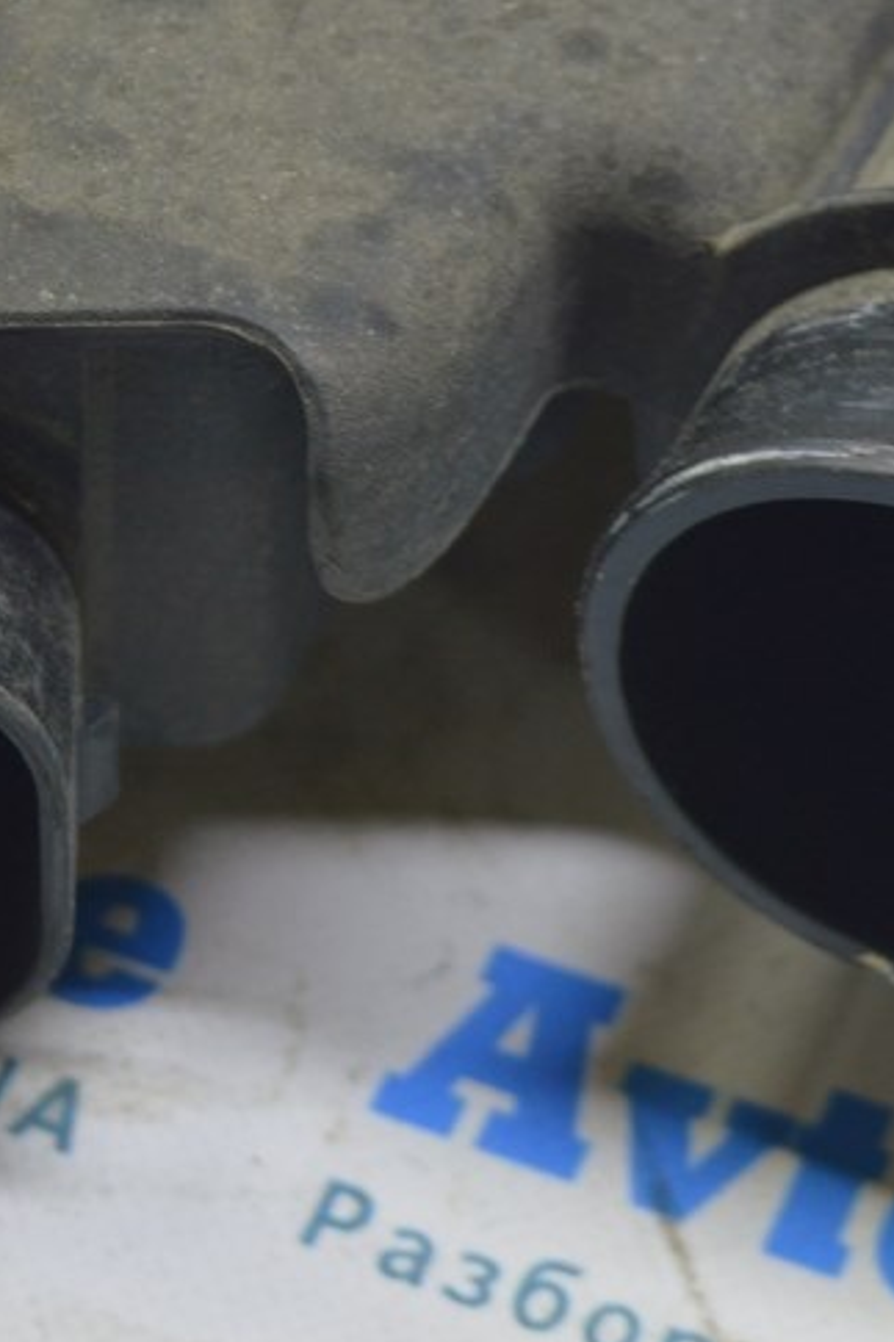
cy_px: 671
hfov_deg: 10.3
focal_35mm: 133
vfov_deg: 15.4
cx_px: 340
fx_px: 4957
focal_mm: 42
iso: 400
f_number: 5.6
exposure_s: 1/20
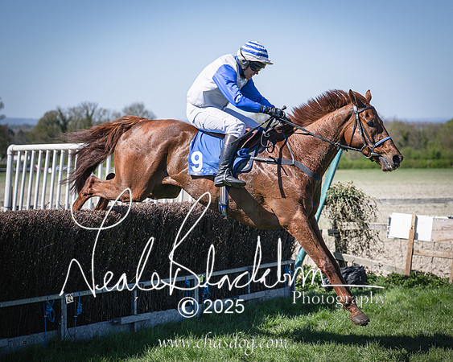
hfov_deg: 19.2
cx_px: 242
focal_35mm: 100
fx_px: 1339
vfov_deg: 15.4
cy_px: 189
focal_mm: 70
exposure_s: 1/2000
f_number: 2.8
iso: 72
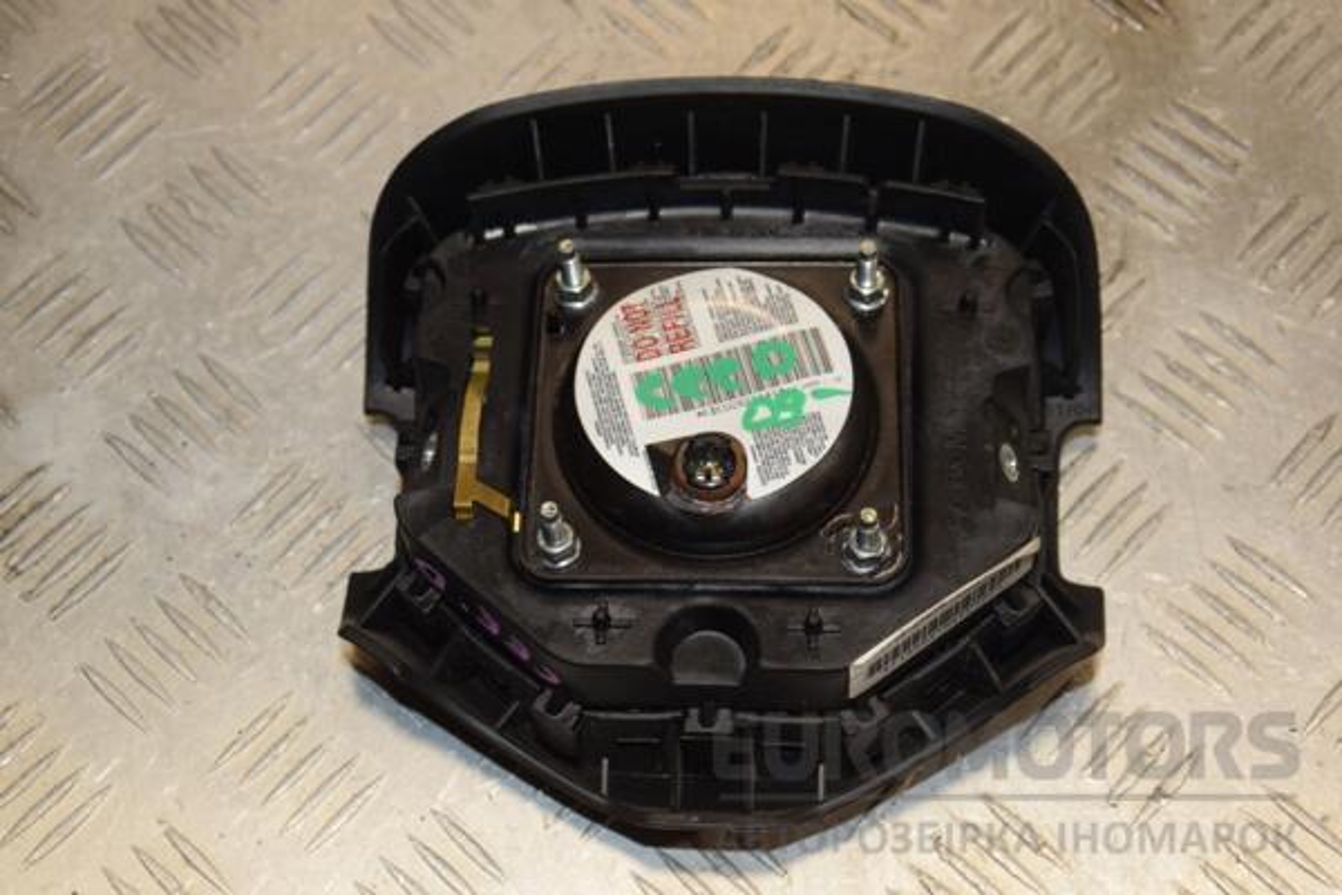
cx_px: 671
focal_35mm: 63
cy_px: 448
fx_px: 2348
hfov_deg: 31.9
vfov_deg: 21.6
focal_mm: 42
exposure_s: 1/200
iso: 800
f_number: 6.3
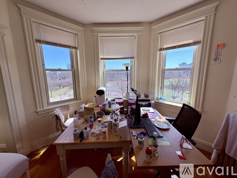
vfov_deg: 85.7
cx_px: 118
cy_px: 89
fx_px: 96
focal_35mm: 14
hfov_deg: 102.1
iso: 64
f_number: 2.2
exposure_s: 1/556
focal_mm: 2.22
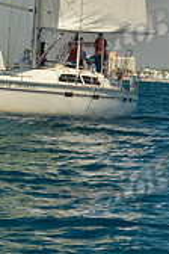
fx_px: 2436
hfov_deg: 4.0
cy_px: -30
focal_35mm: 346
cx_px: -23
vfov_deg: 5.9
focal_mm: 100
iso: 200
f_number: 8
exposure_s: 1/500
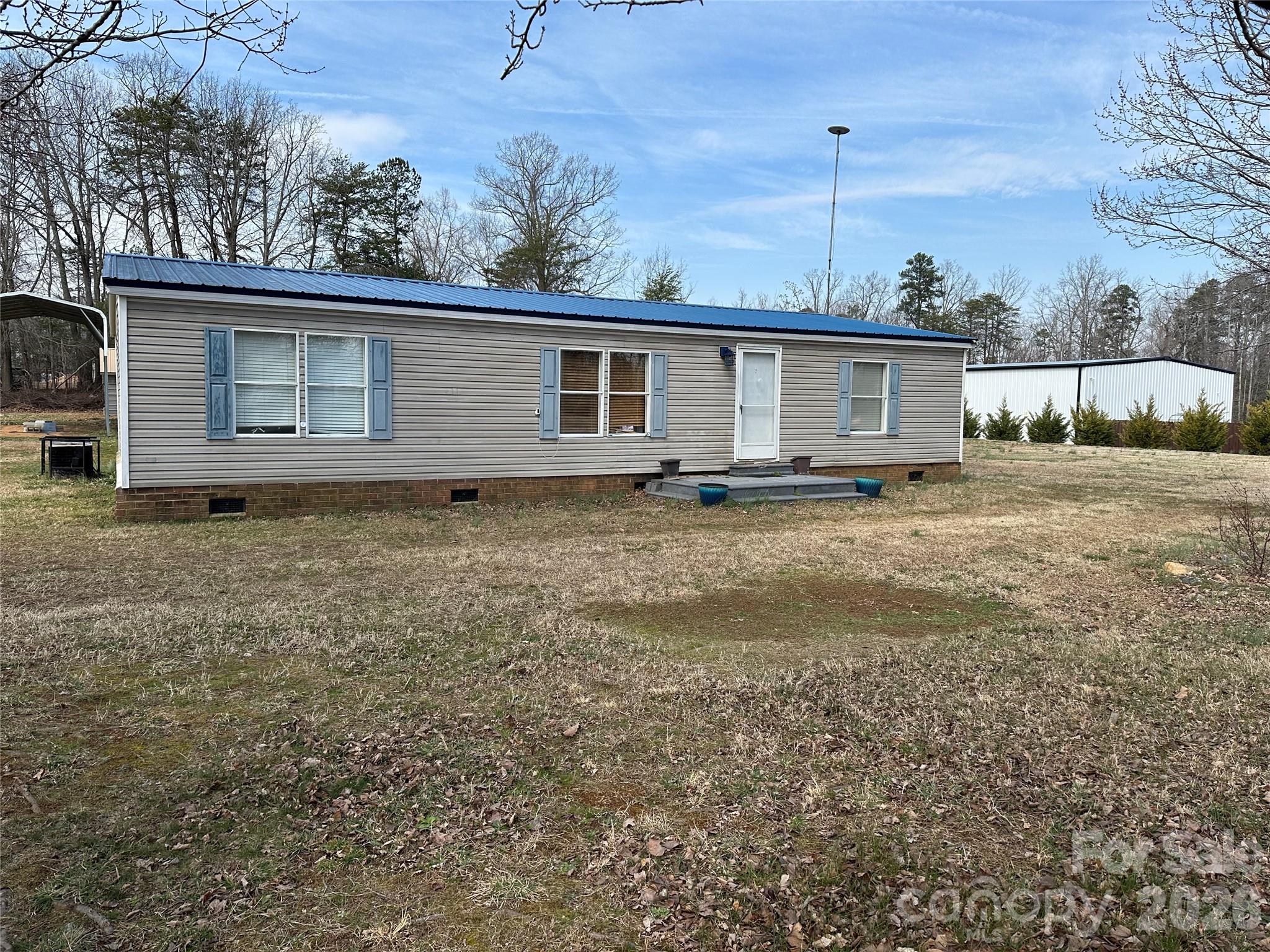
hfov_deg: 71.6
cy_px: 476
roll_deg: -0.6
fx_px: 881
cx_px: 635
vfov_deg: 56.8
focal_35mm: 24
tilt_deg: -4.0
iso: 80
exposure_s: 1/3155
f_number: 1.78
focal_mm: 6.86
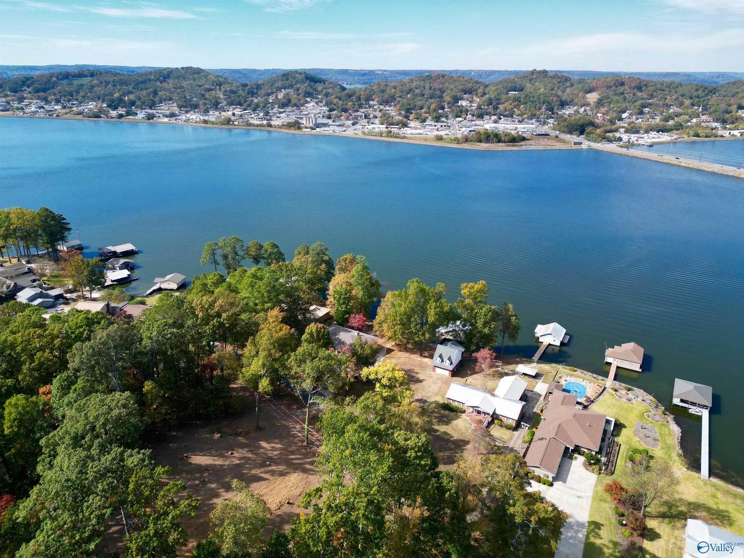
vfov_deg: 56.8
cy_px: 279
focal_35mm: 24
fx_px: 516
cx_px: 372
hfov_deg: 71.6
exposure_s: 1/2500
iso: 200
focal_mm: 6.72
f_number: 1.7
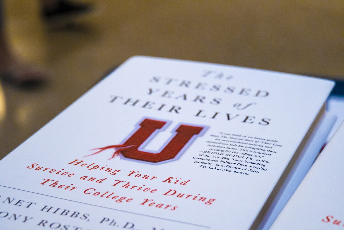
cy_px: 115
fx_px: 755
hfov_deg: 25.7
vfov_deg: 17.3
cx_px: 172
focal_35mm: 79
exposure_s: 1/160
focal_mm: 52.7
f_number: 5.6
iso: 2500
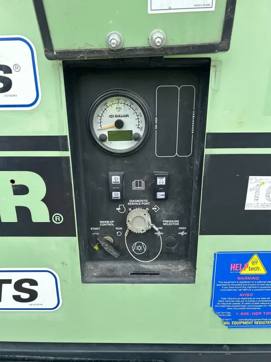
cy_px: 181
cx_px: 136
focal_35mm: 26
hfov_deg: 53.1
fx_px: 271
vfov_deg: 67.3
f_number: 1.5
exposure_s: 1/1135
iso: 50
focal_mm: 5.7
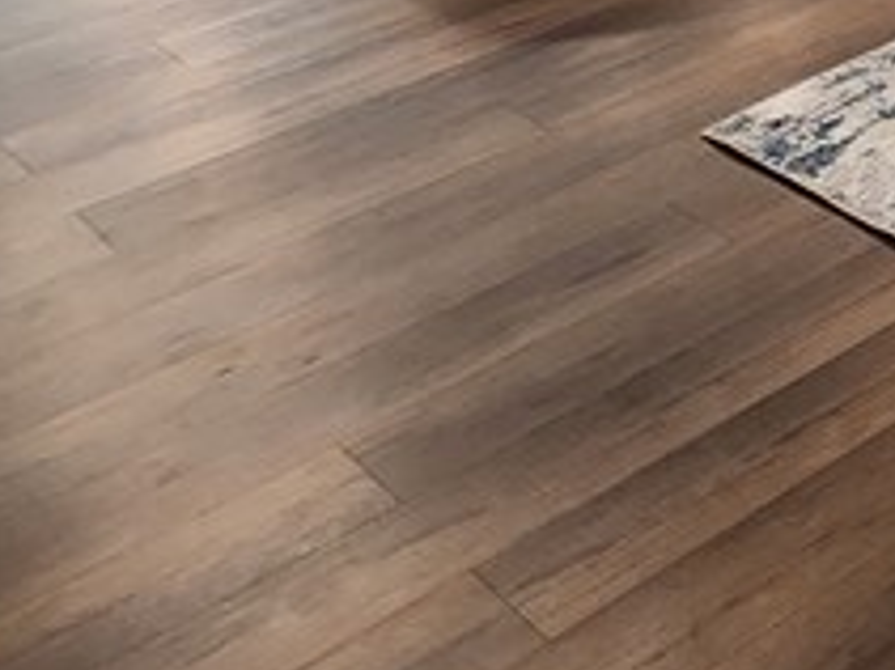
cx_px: 2023
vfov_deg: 18.7
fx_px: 1628
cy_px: -492
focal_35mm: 63
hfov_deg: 16.5
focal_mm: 2.2
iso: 250
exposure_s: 1/60
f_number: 2.2
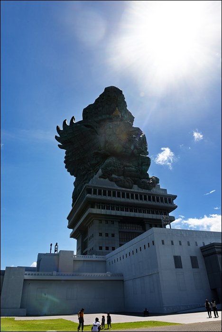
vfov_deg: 73.7
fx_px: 222
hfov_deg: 53.2
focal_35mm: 24
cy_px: 166
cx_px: 111
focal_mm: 24
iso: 100
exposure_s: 1/320
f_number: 11
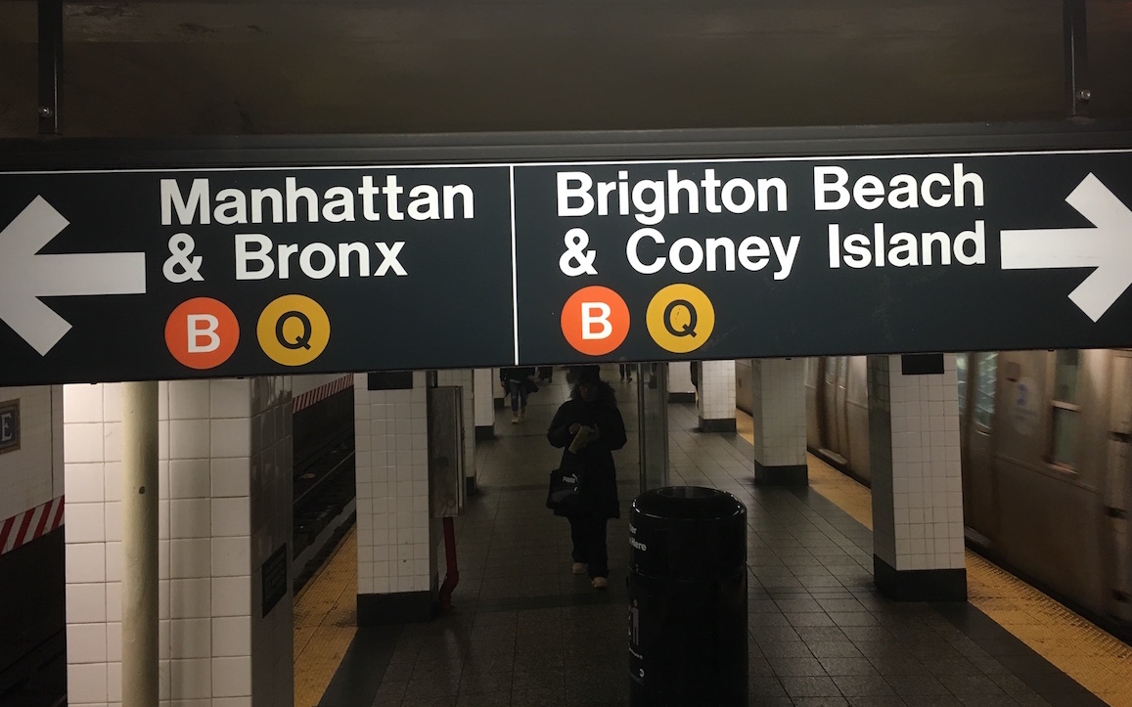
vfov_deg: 37.1
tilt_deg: +2.0
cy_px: 272
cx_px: 606
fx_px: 1049
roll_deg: +1.5
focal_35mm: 34
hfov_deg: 56.7
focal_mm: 4.15
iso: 100
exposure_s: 1/30
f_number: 2.2
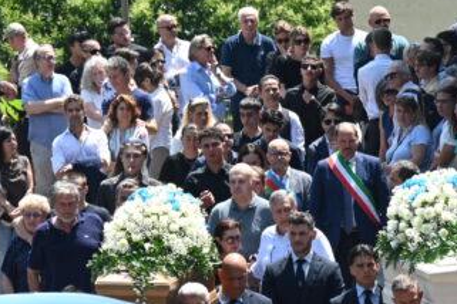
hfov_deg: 4.0
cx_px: 290
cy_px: 267
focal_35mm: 520
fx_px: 6601
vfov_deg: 2.6
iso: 640
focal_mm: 190
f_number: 9
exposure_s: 1/500
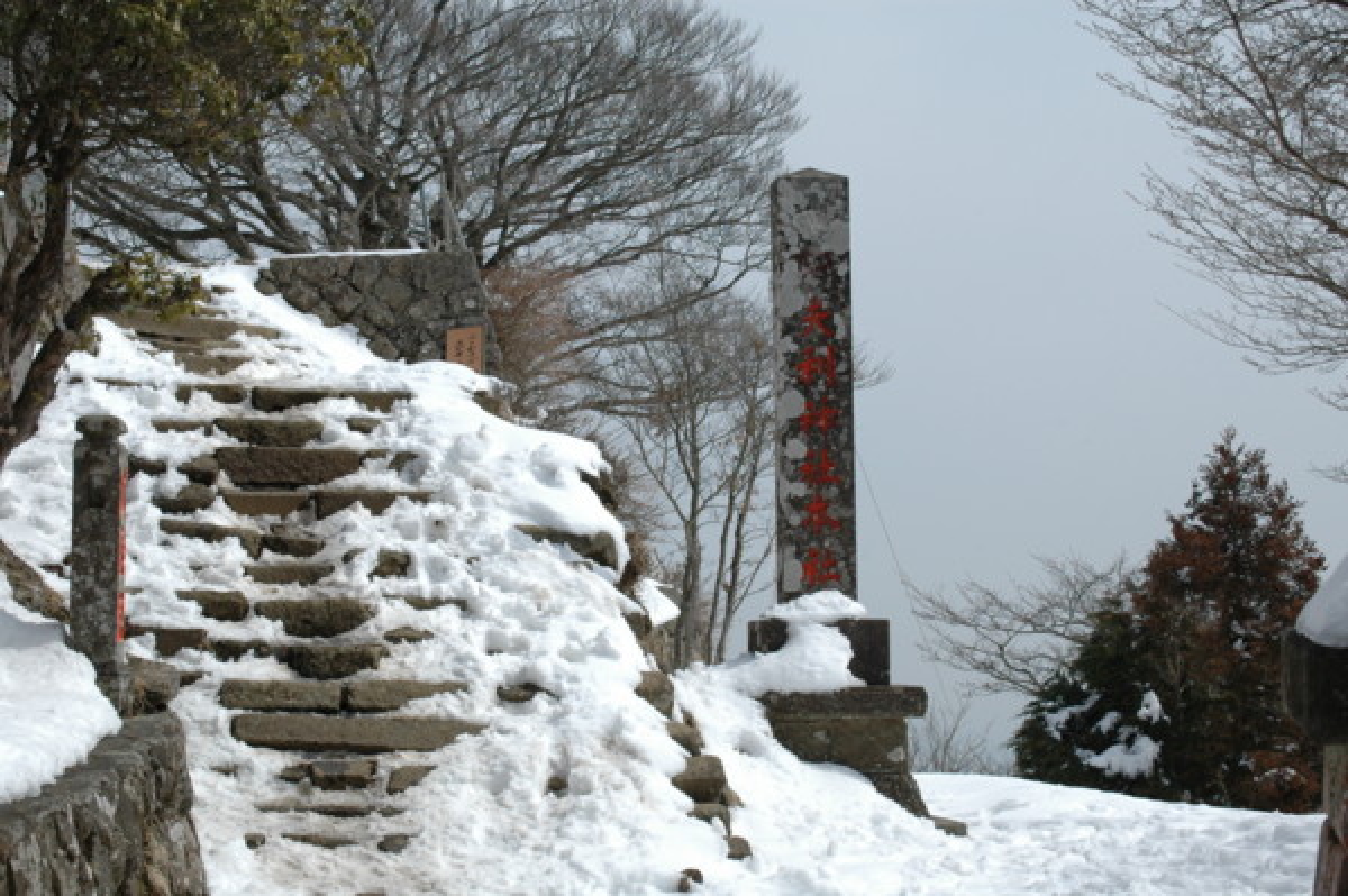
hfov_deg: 24.6
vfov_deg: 16.5
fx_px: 3087
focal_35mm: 82
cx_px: 674
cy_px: 448
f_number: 14
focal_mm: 55
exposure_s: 1/800
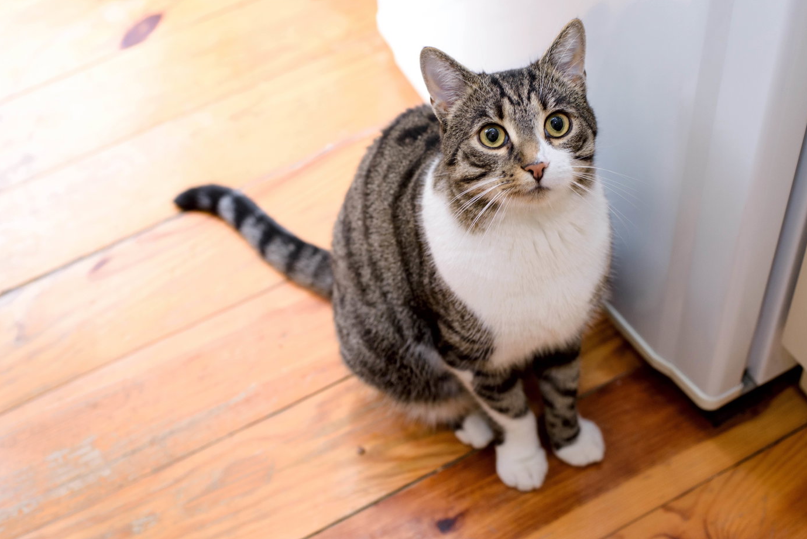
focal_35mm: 58
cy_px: 259
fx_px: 1301
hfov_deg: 34.4
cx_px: 439
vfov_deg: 23.4
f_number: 4
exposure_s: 1/60
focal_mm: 50
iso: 800
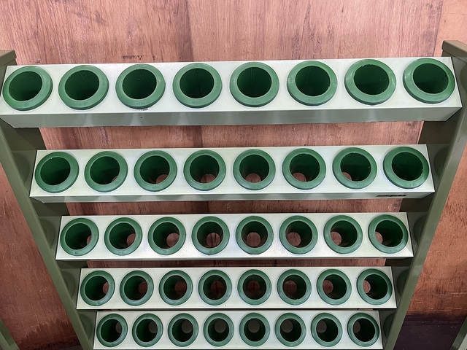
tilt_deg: -32.8
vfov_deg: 53.1
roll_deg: +1.8
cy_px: 175
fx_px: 351
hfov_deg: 67.3
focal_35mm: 26
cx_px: 234
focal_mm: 5.1
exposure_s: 1/94
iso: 125
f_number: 1.6
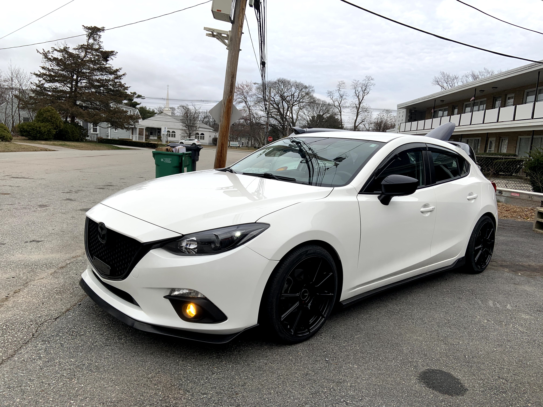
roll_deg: -4.3
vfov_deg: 53.1
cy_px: 204
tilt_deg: -7.2
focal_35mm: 26
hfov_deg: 67.3
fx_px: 408
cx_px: 272
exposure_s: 1/216
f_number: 1.8
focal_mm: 4.25
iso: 25
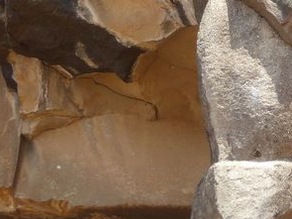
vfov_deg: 5.6
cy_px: -20
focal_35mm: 266
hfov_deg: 7.4
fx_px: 2243
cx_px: 296
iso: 80
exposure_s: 1/100
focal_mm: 16.1
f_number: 4.9
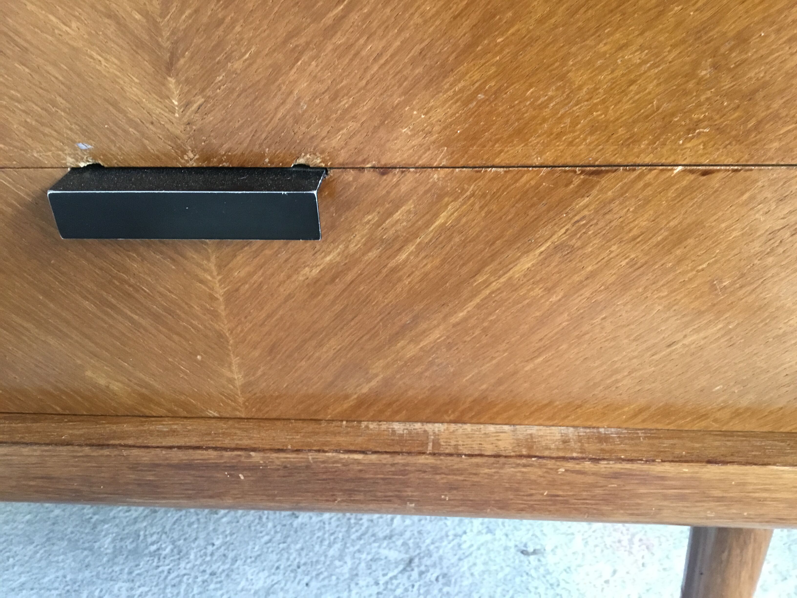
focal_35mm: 31
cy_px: 299
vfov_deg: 45.4
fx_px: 714
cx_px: 398
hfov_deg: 58.4
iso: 160
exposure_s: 1/33
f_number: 2.4
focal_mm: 3.3
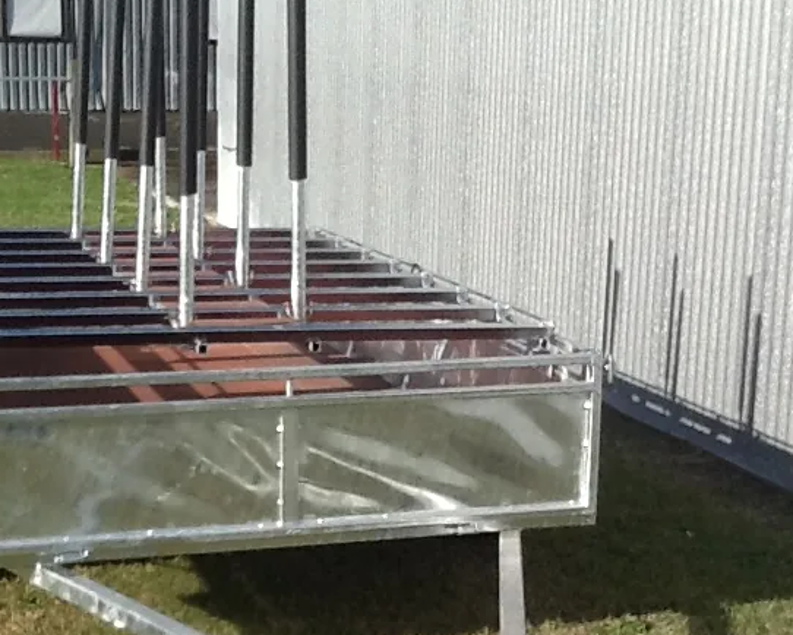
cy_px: 452
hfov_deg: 25.0
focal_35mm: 76
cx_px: 304
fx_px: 1784
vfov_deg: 20.1
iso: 40
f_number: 2.4
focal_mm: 2.03
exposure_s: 1/1115
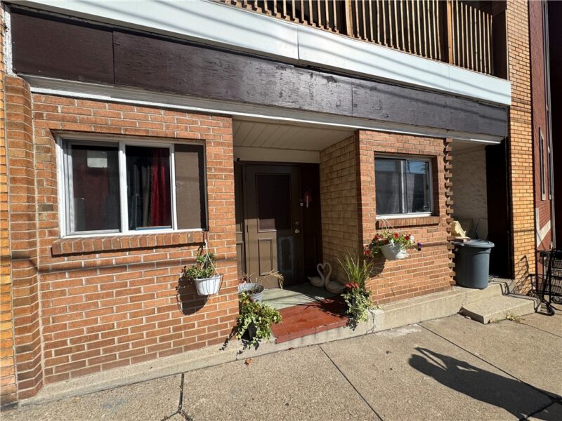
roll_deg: +1.4
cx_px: 281
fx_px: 227
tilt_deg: -0.4
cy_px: 210
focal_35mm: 14
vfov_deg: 85.7
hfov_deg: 102.1
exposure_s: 1/1236
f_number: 2.2
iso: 50
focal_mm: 2.22
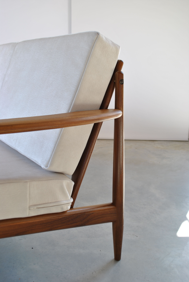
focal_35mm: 36
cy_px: 141
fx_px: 283
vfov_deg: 53.1
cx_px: 94
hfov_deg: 37.0
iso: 100
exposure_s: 1/40
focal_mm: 24
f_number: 5.6
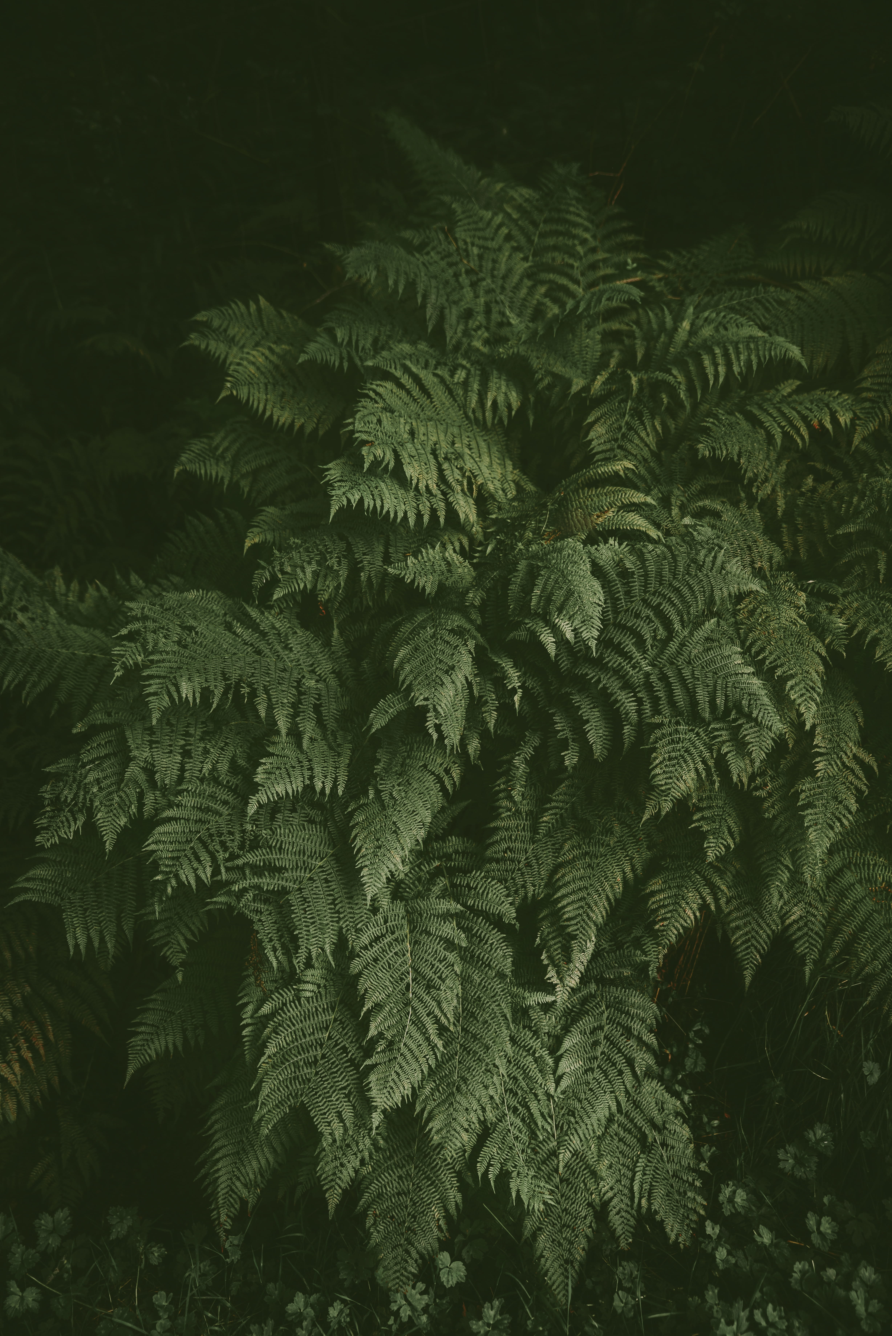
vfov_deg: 55.8
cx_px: 446
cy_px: 668
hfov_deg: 38.9
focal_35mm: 34
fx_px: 1263
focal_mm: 34
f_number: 2.8
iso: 100
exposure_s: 1/250
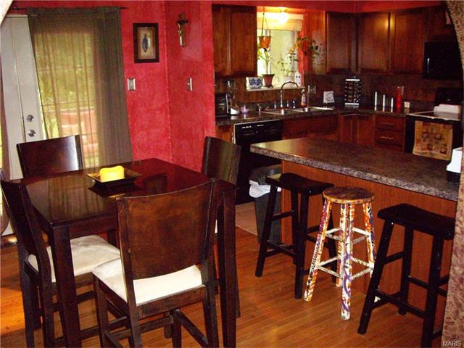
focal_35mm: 38
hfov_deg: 49.0
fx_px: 509
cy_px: 174
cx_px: 232
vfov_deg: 37.7
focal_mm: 6.2
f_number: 2.7
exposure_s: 1/40
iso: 400
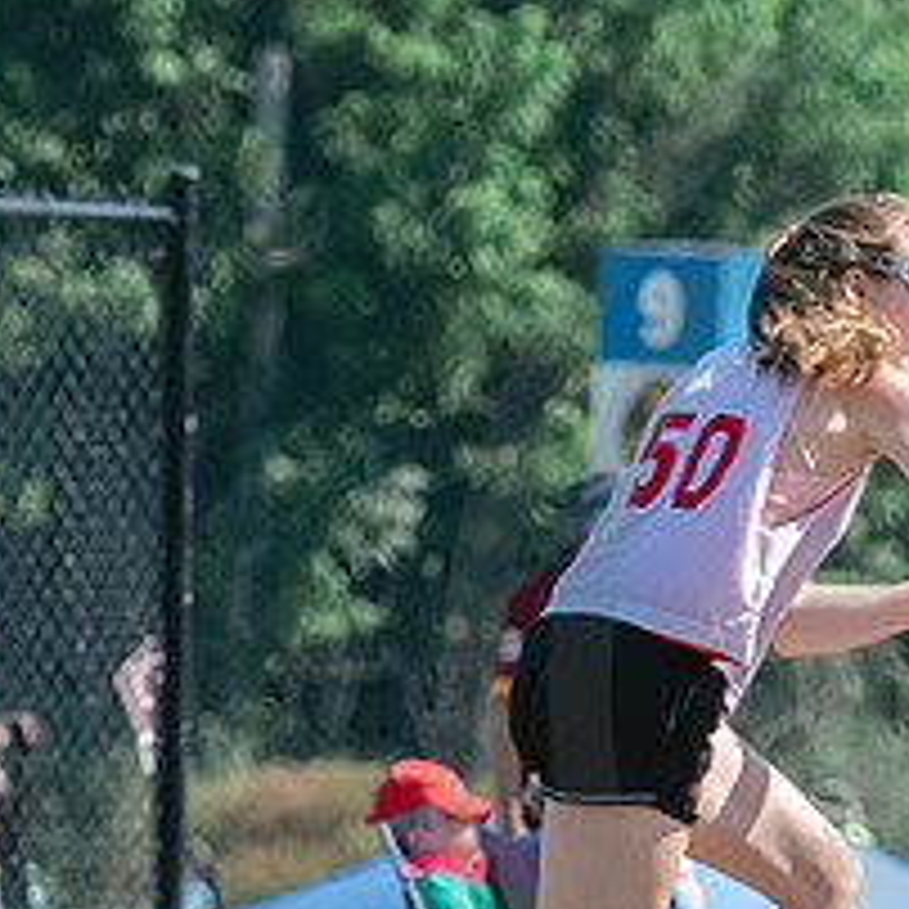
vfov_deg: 1.2
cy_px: 813
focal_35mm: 1499
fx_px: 44534
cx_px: 870
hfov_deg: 1.2
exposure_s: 1/1600
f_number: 5
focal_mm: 185
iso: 400
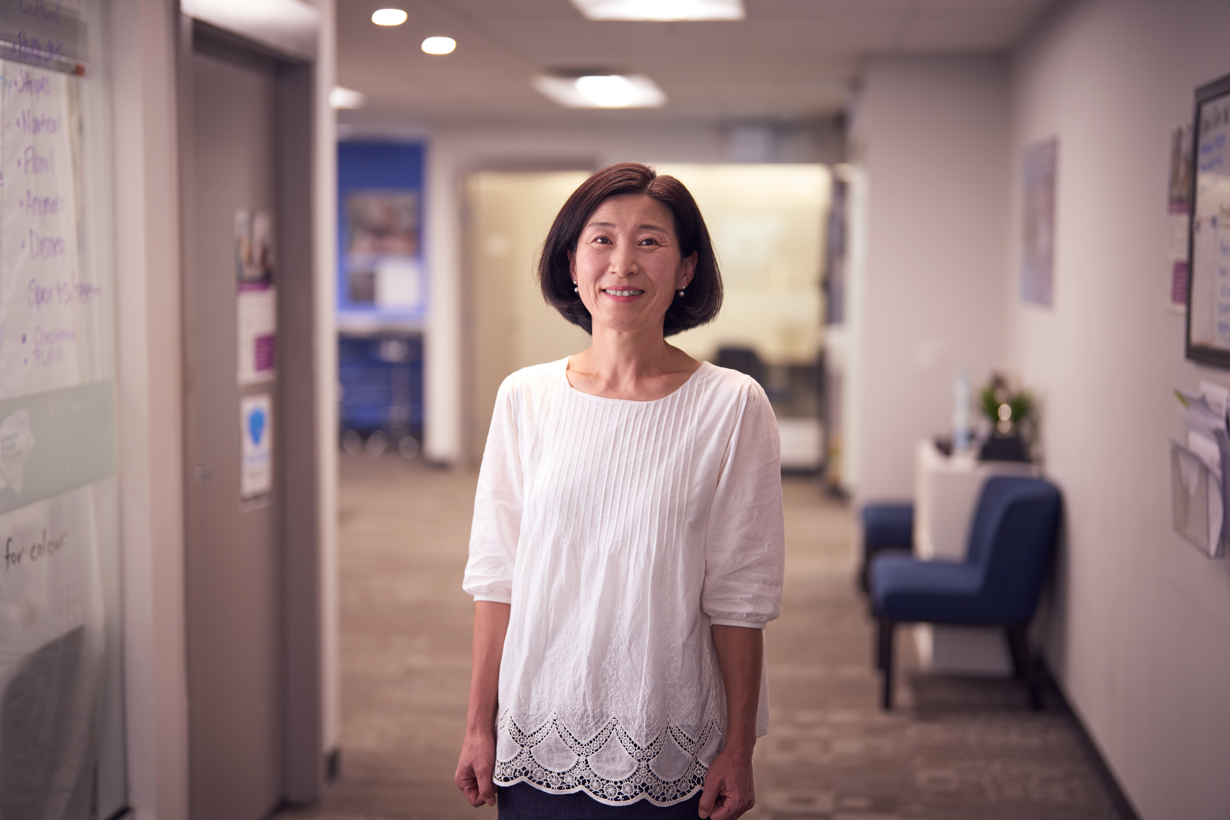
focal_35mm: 50
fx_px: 1708
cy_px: 410
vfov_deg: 27.0
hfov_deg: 39.6
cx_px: 615
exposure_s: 1/125
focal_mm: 50
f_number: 1.2
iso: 320
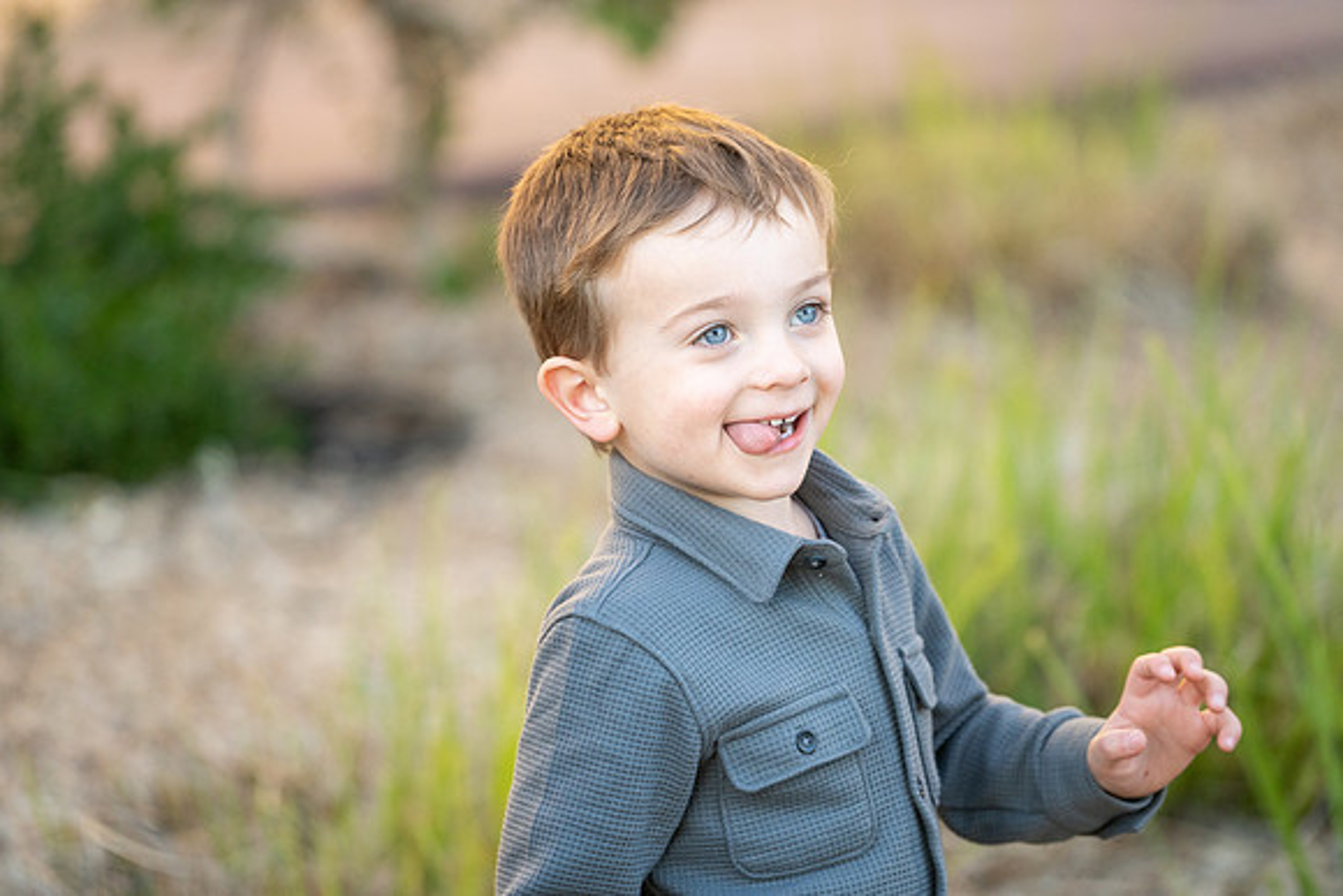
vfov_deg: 7.5
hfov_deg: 11.2
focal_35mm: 183
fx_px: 6828
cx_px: 672
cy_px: 448
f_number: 4
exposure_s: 1/500
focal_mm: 183
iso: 1000
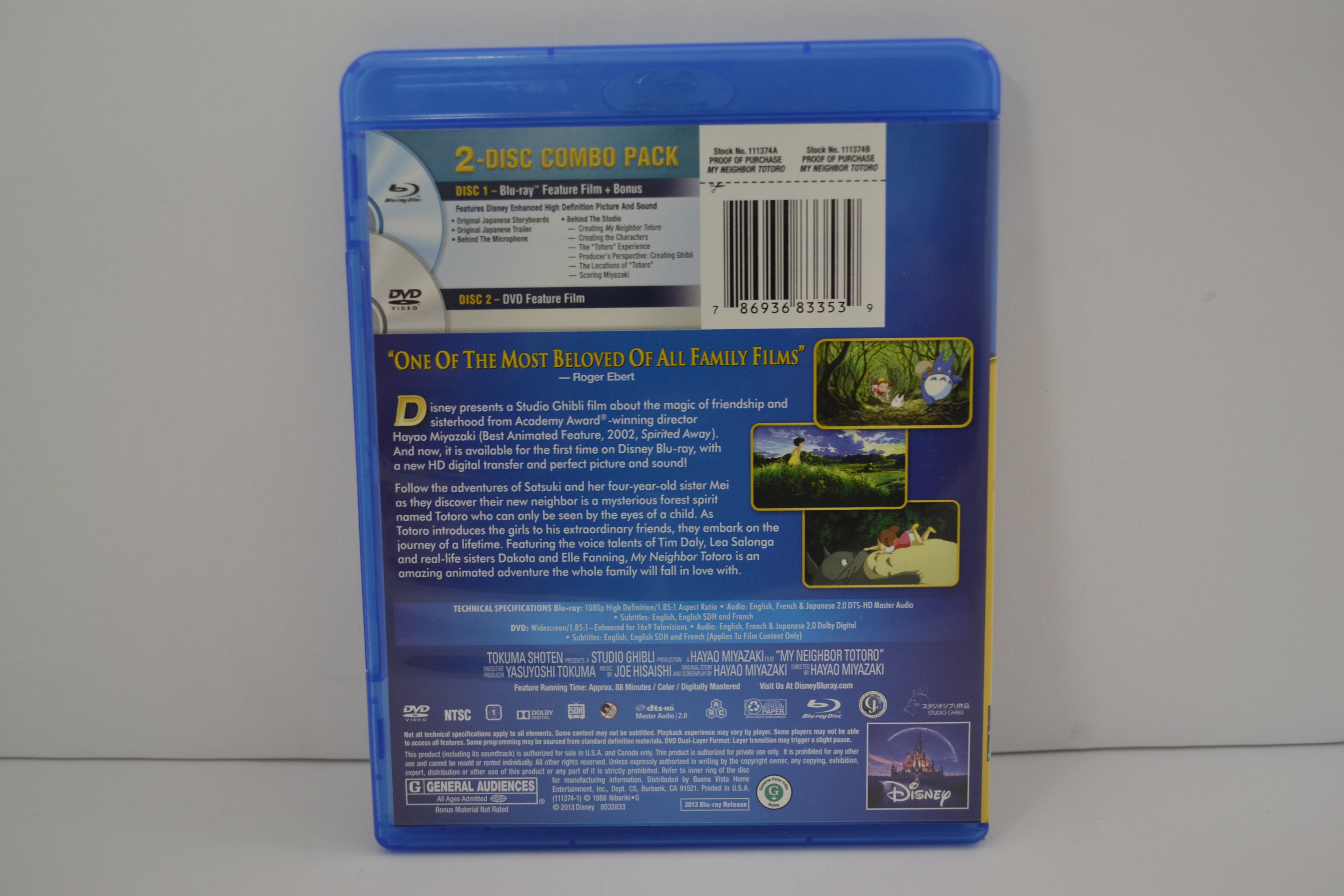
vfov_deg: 40.0
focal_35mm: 33
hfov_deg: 57.2
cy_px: 448
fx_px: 1232
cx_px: 672
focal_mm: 22
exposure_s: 1/15
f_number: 3.8
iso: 400
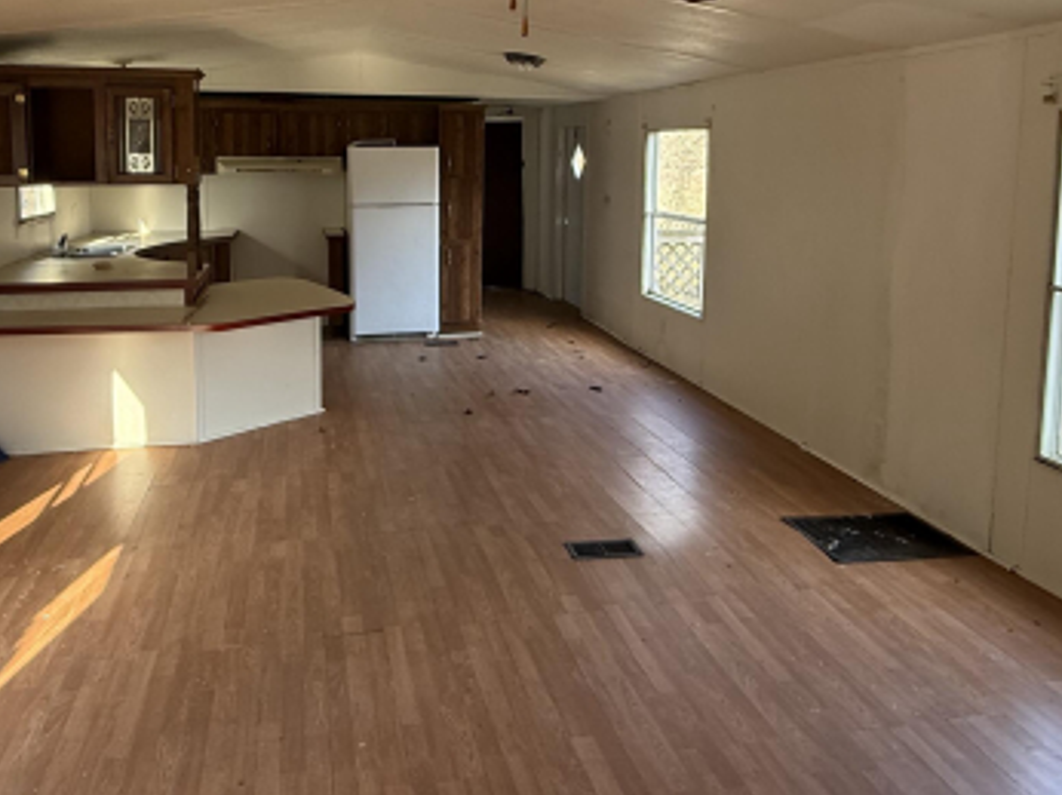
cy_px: 230
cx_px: 468
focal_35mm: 27
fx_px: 828
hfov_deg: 65.1
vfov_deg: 49.8
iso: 160
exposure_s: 1/99
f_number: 2.2
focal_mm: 2.22
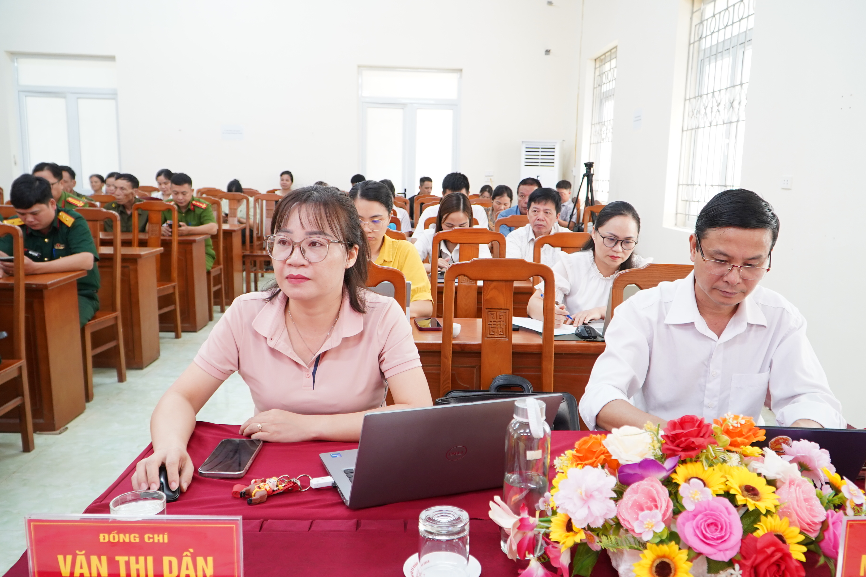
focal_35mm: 29
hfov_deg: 63.6
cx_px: 458
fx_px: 698
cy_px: 295
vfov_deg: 45.0
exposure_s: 1/30
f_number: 4
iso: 500
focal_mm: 18
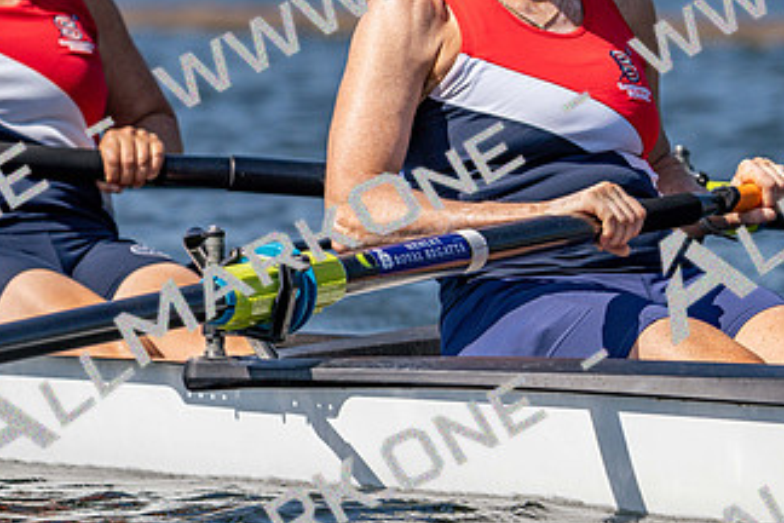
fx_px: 11411
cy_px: 115
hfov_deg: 3.9
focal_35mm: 524
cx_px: 452
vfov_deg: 2.6
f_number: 5.6
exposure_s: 1/2000
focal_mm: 293
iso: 200
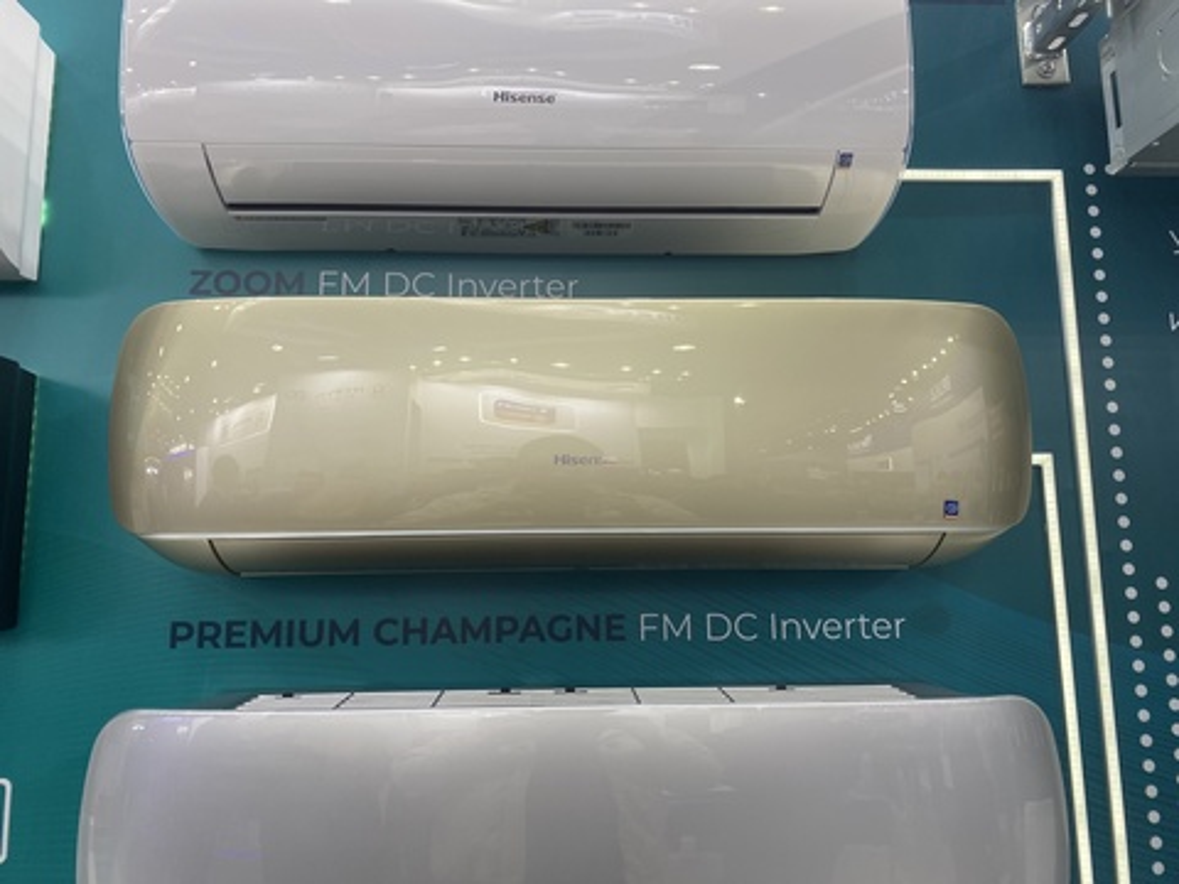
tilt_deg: +9.2
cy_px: 442
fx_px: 886
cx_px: 590
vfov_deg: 53.1
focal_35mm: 26
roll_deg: +0.8
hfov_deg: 67.3
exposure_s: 1/100
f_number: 1.8
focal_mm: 4.25
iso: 125
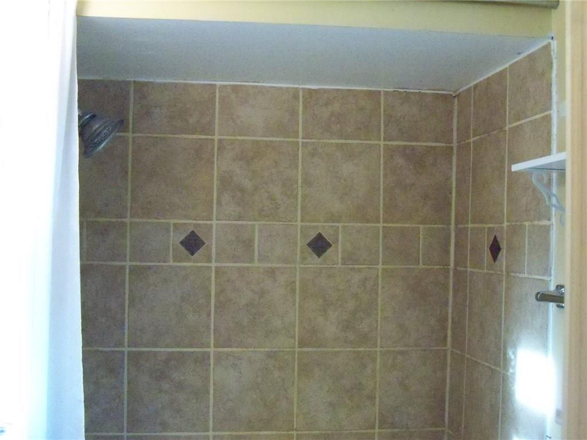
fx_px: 712
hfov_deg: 44.8
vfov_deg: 34.3
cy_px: 220
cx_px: 294
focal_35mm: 42
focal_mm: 7.5
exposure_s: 1/80
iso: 1600
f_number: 3.7
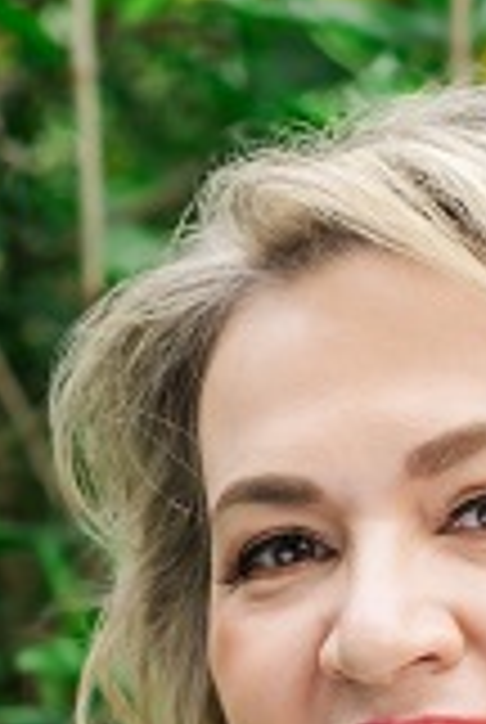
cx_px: 432
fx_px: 3750
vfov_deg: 10.7
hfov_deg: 7.4
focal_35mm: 186
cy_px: 1043
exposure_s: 1/250
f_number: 3.5
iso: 320
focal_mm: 50
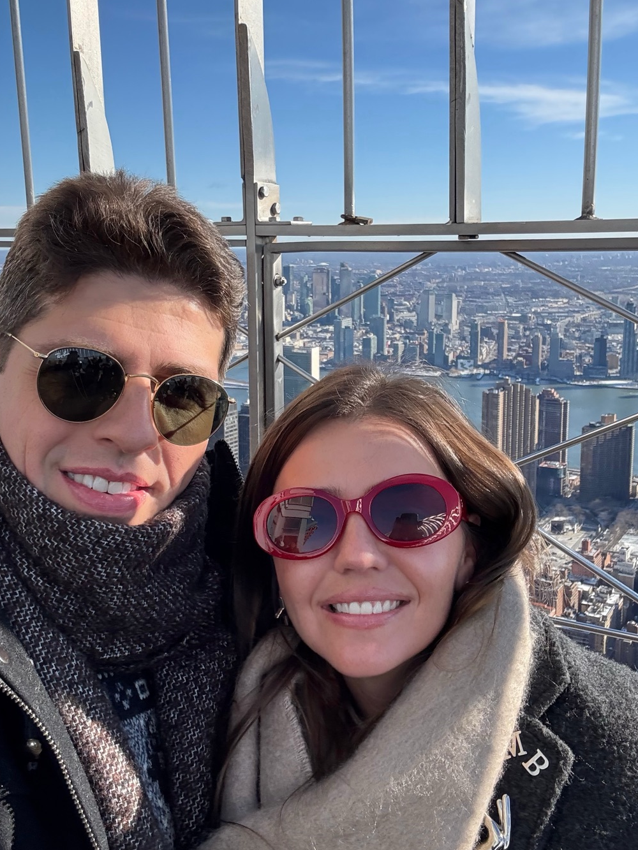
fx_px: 885
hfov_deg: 39.6
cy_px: 382
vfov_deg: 51.3
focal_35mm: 36
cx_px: 292
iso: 40
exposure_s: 1/720
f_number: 1.9
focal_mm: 2.69
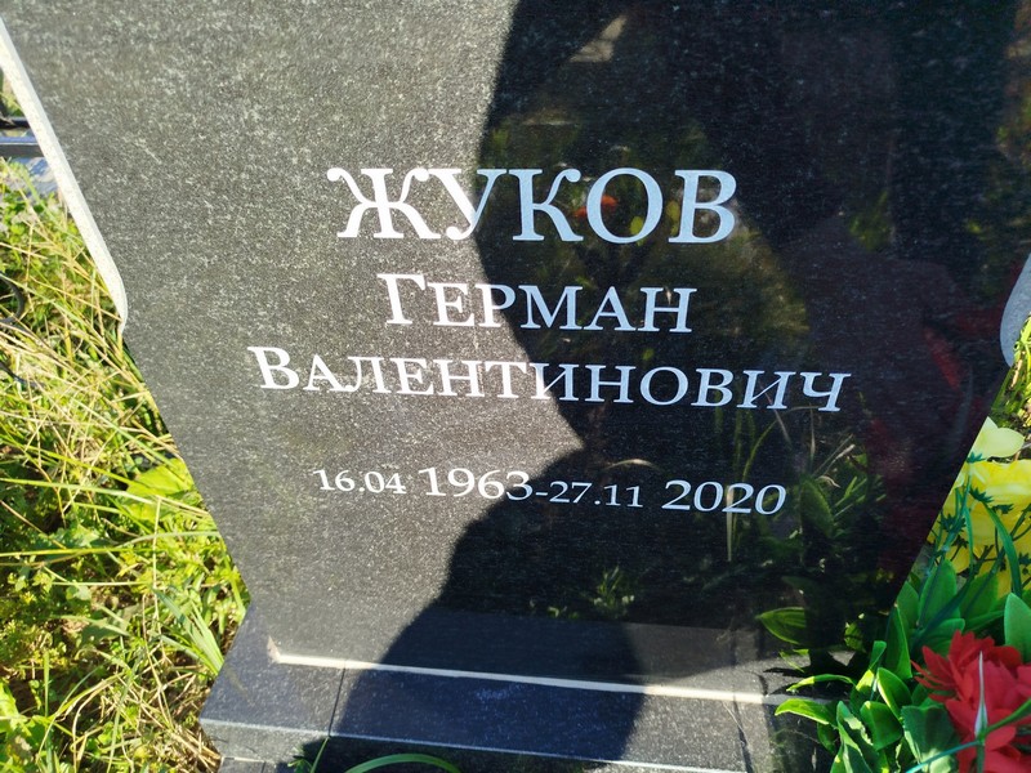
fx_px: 715
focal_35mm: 24
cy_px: 386
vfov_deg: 56.8
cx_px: 516
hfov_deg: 71.6
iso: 50
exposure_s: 1/316
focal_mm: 5.31
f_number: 1.7
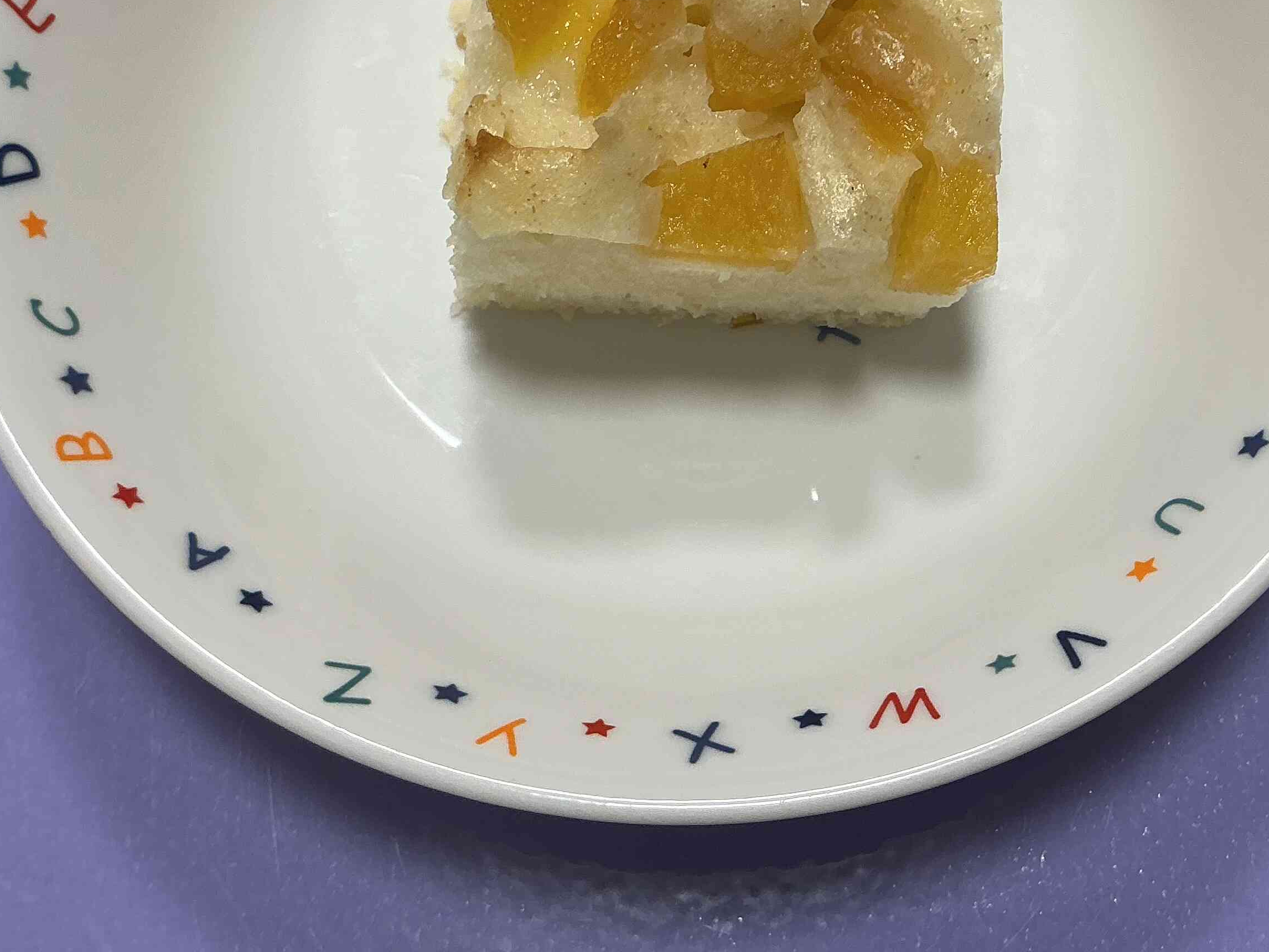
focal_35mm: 51
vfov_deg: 27.9
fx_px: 1870
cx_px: 773
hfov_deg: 37.3
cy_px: 182
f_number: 1.8
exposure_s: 1/120
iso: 20
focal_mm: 3
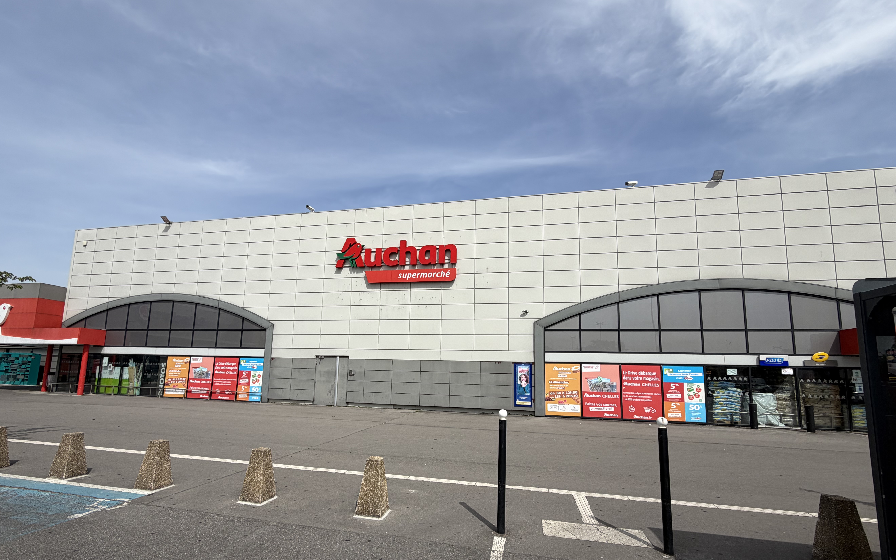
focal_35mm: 16
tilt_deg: +7.6
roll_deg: -0.6
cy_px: 325
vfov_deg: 70.8
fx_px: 391
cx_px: 435
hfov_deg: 97.8
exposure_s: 1/1211
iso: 20
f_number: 2.2
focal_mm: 2.22
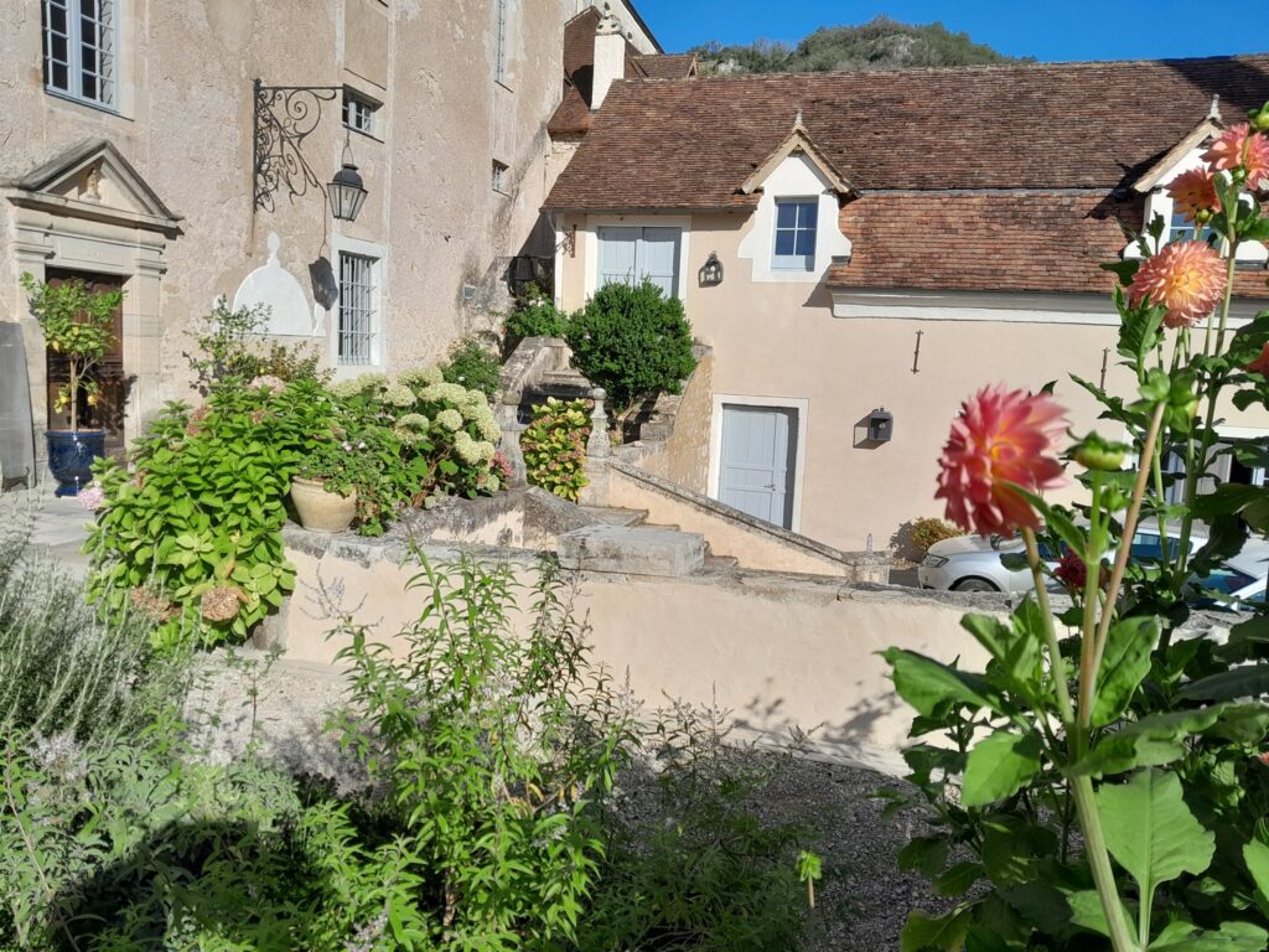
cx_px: 634
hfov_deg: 65.3
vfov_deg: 51.4
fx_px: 990
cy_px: 476
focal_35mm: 27
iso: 40
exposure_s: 1/821
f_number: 1.8
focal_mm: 4
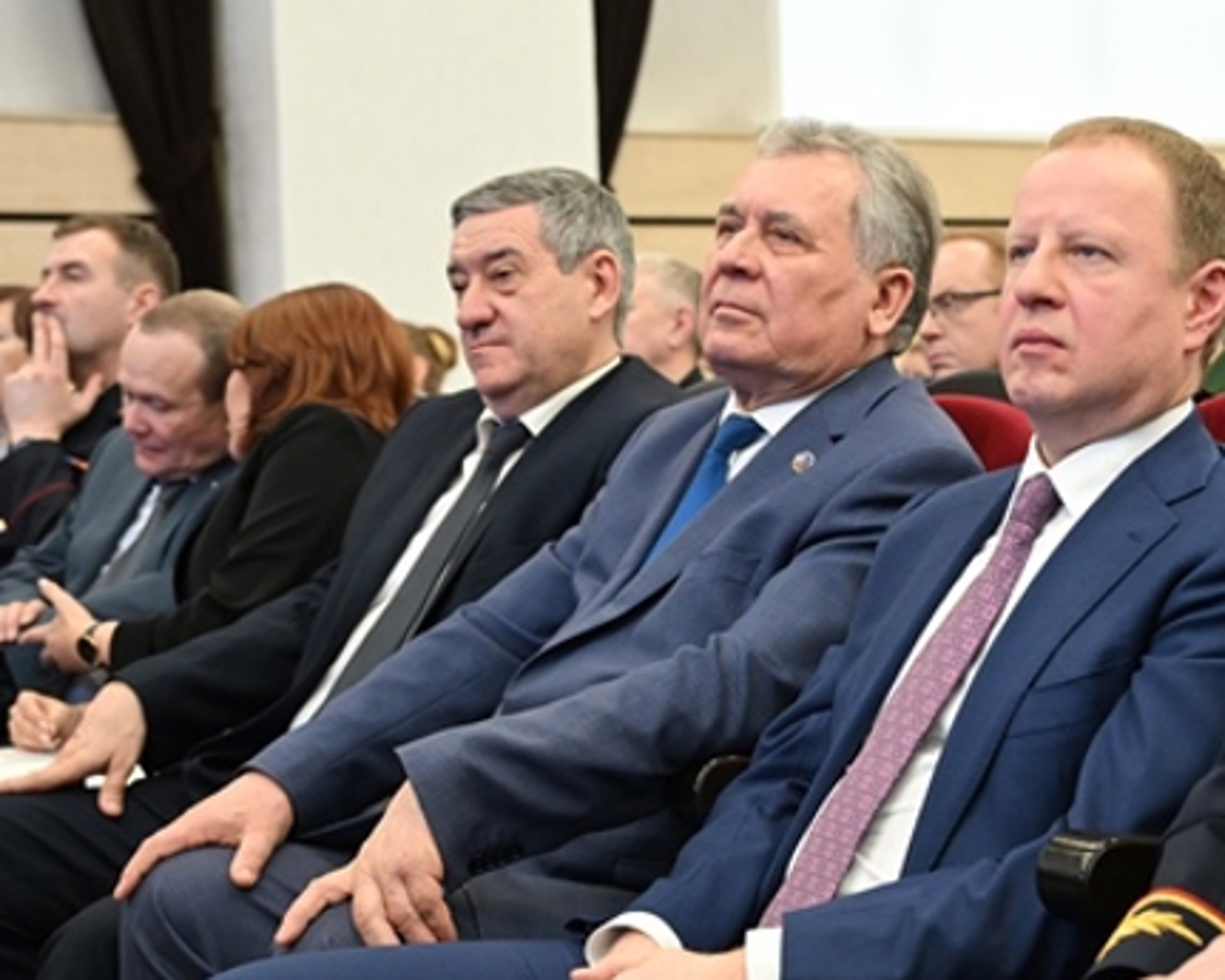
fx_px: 2720
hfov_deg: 24.8
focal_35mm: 75
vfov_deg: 20.4
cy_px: 534
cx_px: 1039
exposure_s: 1/125
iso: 1800
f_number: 4
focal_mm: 46
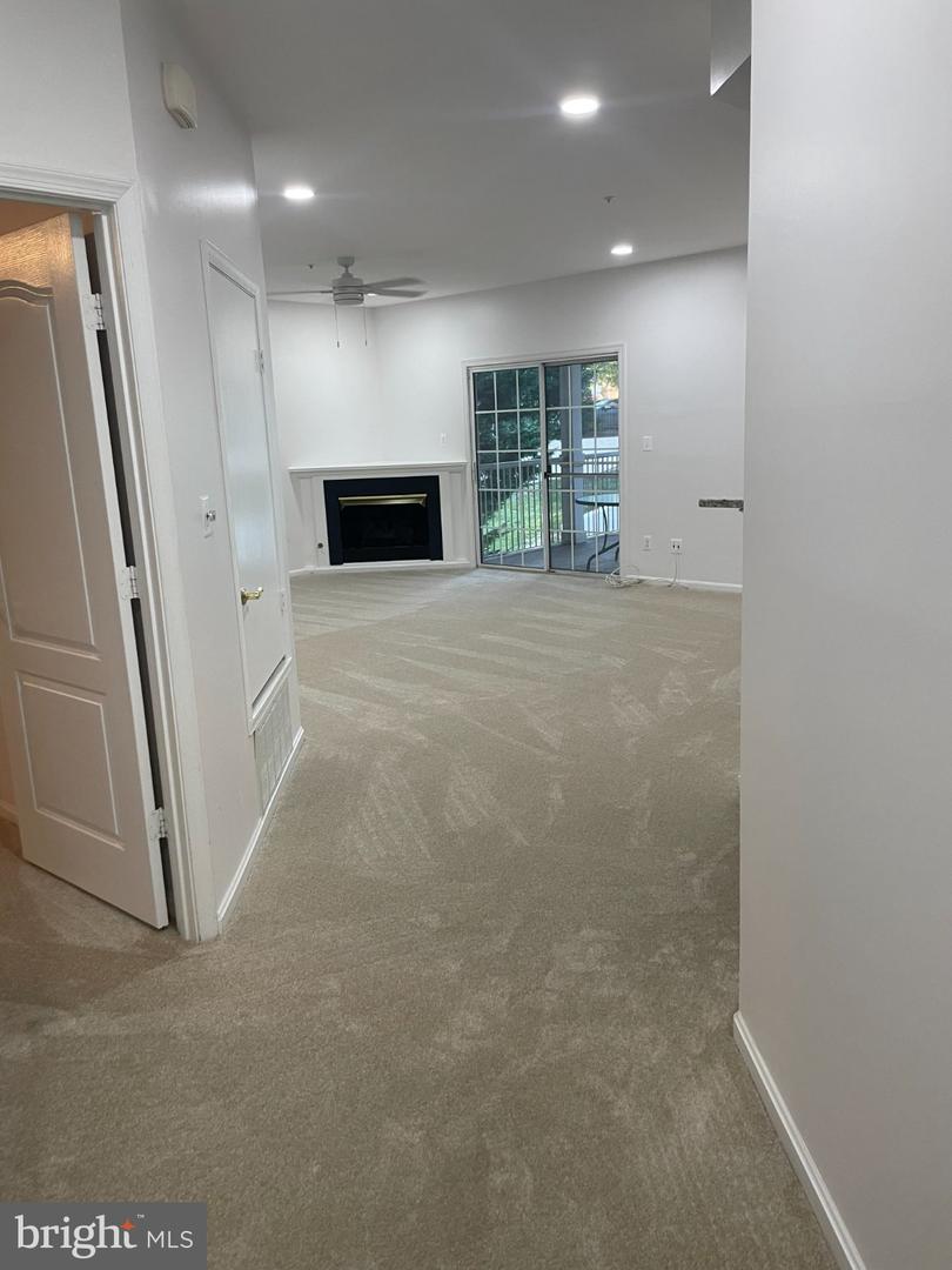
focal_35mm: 26
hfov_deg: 53.1
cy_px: 635
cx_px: 476
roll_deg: +2.0
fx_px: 953
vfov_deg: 67.3
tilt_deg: -11.6
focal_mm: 4.2
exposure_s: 1/60
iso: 80
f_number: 1.6
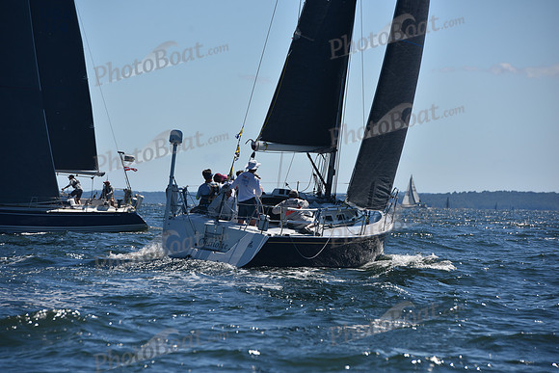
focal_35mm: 200
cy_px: 186
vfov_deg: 6.9
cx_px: 280
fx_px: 3106
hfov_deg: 10.3
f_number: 7.1
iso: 200
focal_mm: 200
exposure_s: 1/800
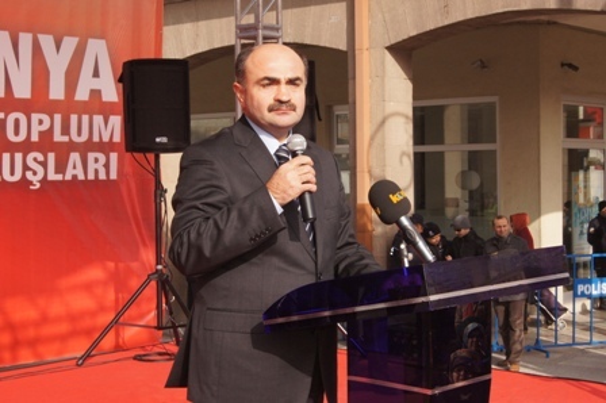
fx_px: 1135
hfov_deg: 29.9
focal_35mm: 68
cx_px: 303
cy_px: 202
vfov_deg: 20.1
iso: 400
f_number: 25
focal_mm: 45
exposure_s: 1/160
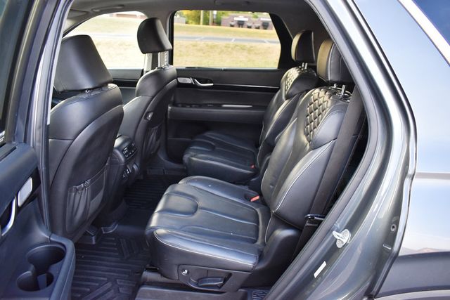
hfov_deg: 67.4
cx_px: 225
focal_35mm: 27
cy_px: 150
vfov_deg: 48.0
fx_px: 338
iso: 1000
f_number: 3.5
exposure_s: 1/125
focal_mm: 18
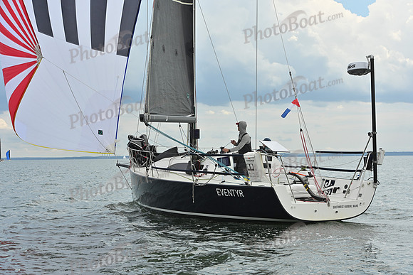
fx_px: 803
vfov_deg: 19.5
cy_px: 138
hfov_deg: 28.8
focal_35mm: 70
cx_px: 206
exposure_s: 1/1250
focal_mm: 70
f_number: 8
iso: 320
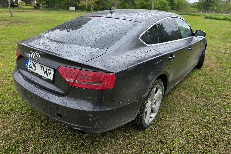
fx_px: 154
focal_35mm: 24
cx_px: 116
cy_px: 70
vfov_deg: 53.1
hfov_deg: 73.7
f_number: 1.7
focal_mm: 6.3
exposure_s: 1/359
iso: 40
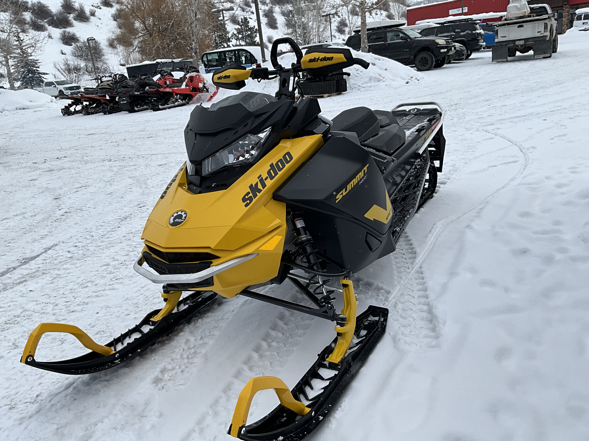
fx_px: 493
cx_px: 294
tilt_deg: -18.5
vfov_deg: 48.2
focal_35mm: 29
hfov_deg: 61.7
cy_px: 220
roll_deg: +4.8
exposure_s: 1/2227
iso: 25
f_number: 1.8
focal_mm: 3
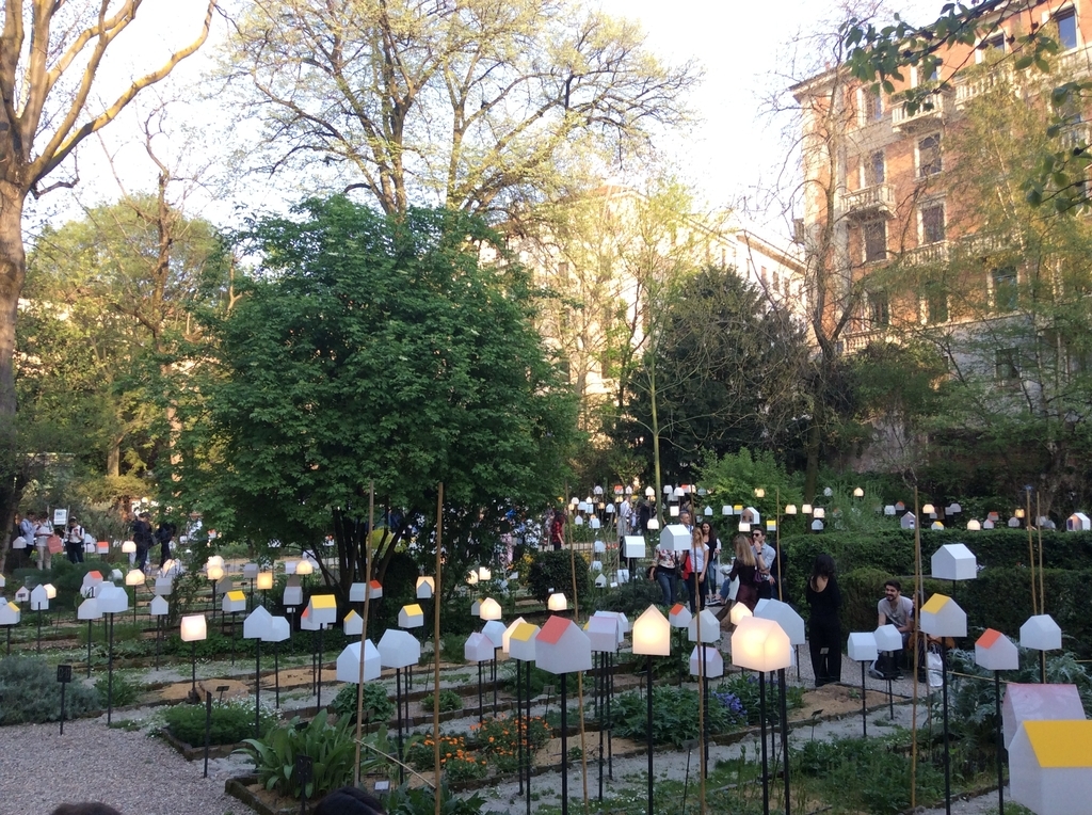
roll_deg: +0.4
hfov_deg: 56.9
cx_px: 546
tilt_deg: +4.2
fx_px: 1008
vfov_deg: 44.0
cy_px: 408
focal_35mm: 32
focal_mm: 3.3
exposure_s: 1/161
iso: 32
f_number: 2.4
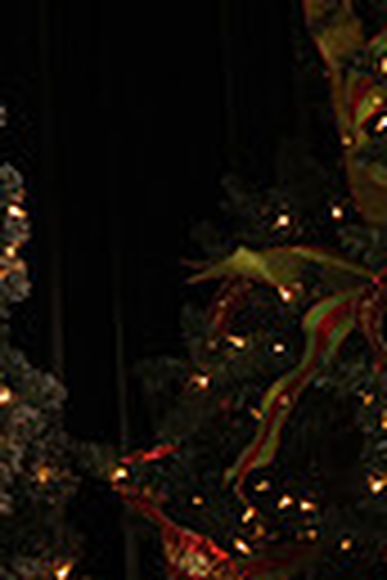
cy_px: 472
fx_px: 2322
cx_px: 1233
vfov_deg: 14.2
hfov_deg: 8.0
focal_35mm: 144
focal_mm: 32
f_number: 5.6
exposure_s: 1/125
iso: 1000
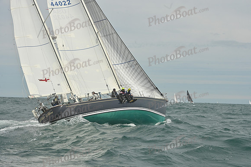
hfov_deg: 28.8
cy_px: 84
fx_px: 488
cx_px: 126
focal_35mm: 70
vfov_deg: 19.5
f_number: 13
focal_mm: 70
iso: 320
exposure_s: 1/1250
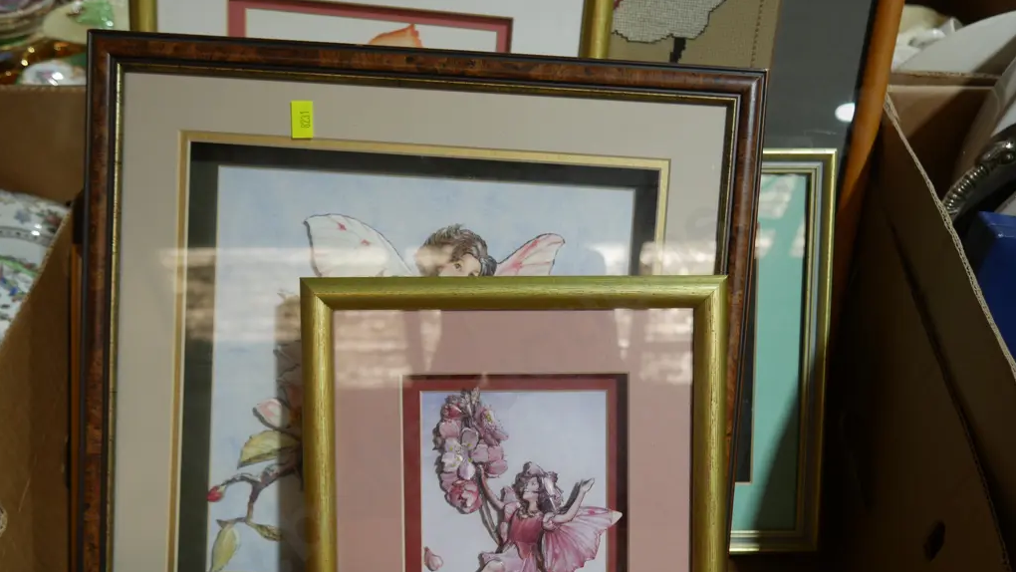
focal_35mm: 35
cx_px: 508
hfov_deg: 56.6
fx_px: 943
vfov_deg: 33.4
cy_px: 379
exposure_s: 1/80
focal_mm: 16
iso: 200
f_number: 3.6
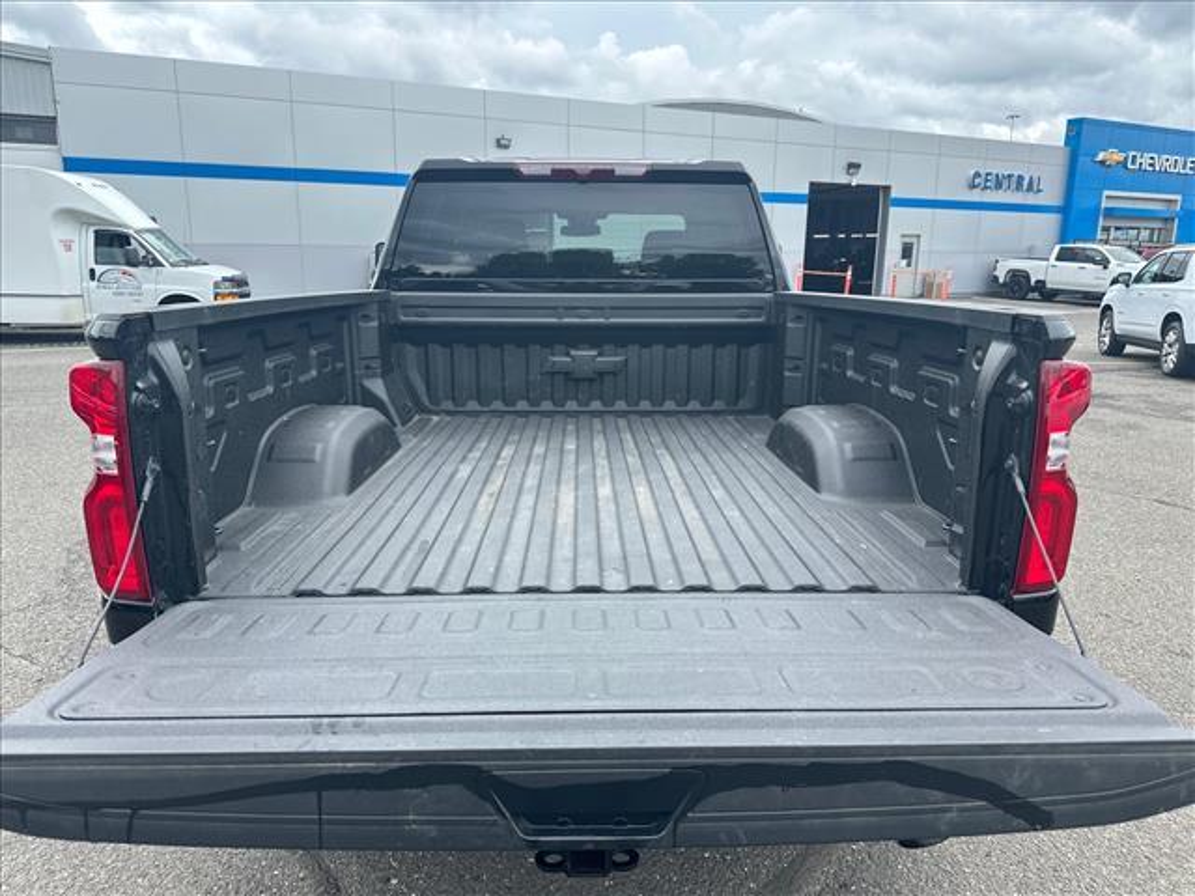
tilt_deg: -12.3
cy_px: 448
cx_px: 598
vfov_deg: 56.8
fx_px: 829
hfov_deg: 71.6
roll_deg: -0.8
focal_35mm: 24
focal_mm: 6.86
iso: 80
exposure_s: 1/935
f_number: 1.78
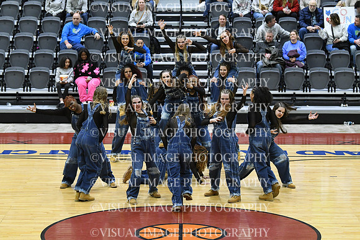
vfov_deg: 10.6
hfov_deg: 15.9
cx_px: 180
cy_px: 120
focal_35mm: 129
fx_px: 1290
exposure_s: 1/250
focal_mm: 86
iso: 4000
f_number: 4
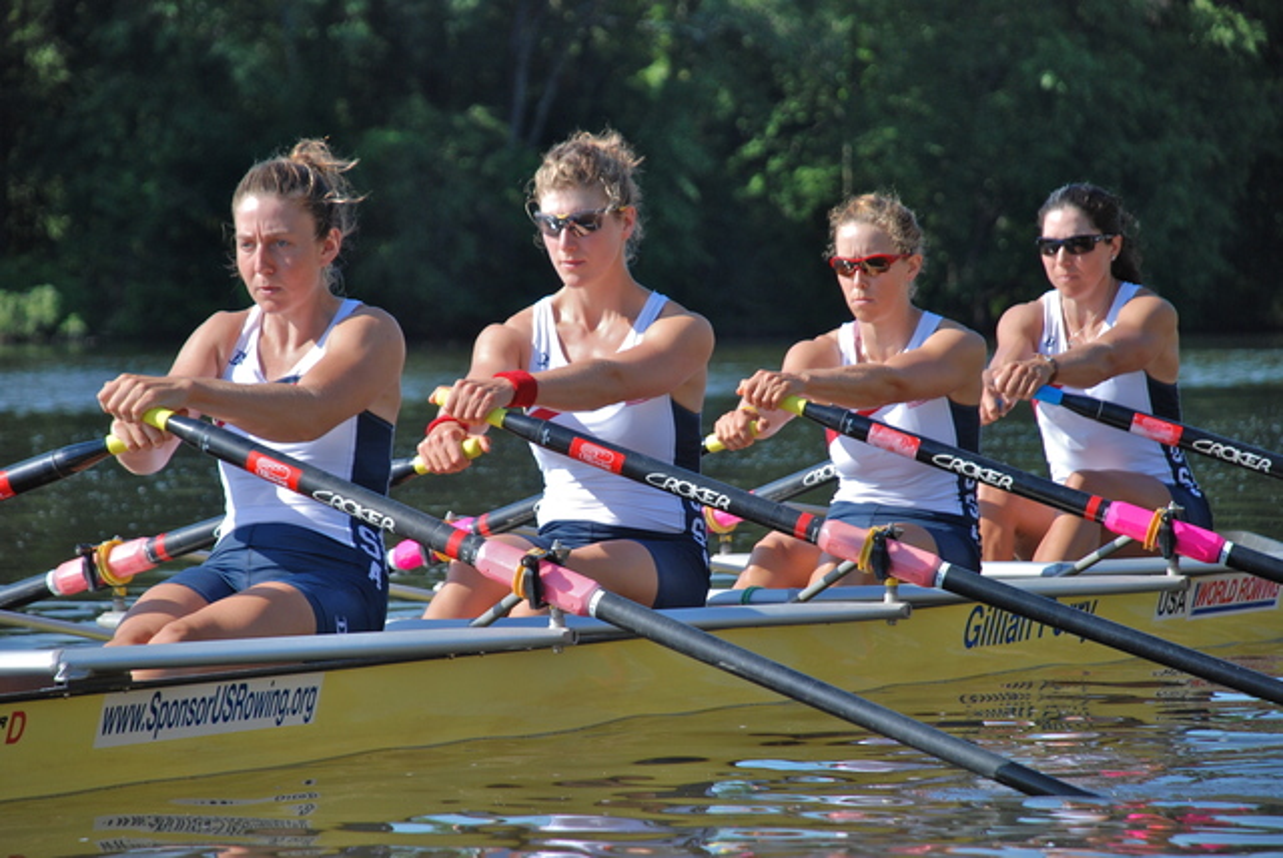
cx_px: 642
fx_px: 7223
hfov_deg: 10.2
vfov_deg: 6.8
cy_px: 429
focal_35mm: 202
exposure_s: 1/400
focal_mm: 135
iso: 200
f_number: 5.6
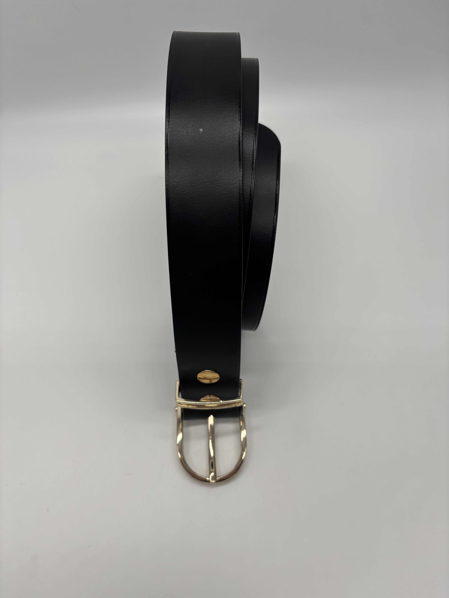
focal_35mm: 26
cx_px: 224
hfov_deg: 53.1
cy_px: 299
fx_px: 450
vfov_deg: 67.3
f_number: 1.6
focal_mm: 5.96
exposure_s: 1/707
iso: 50
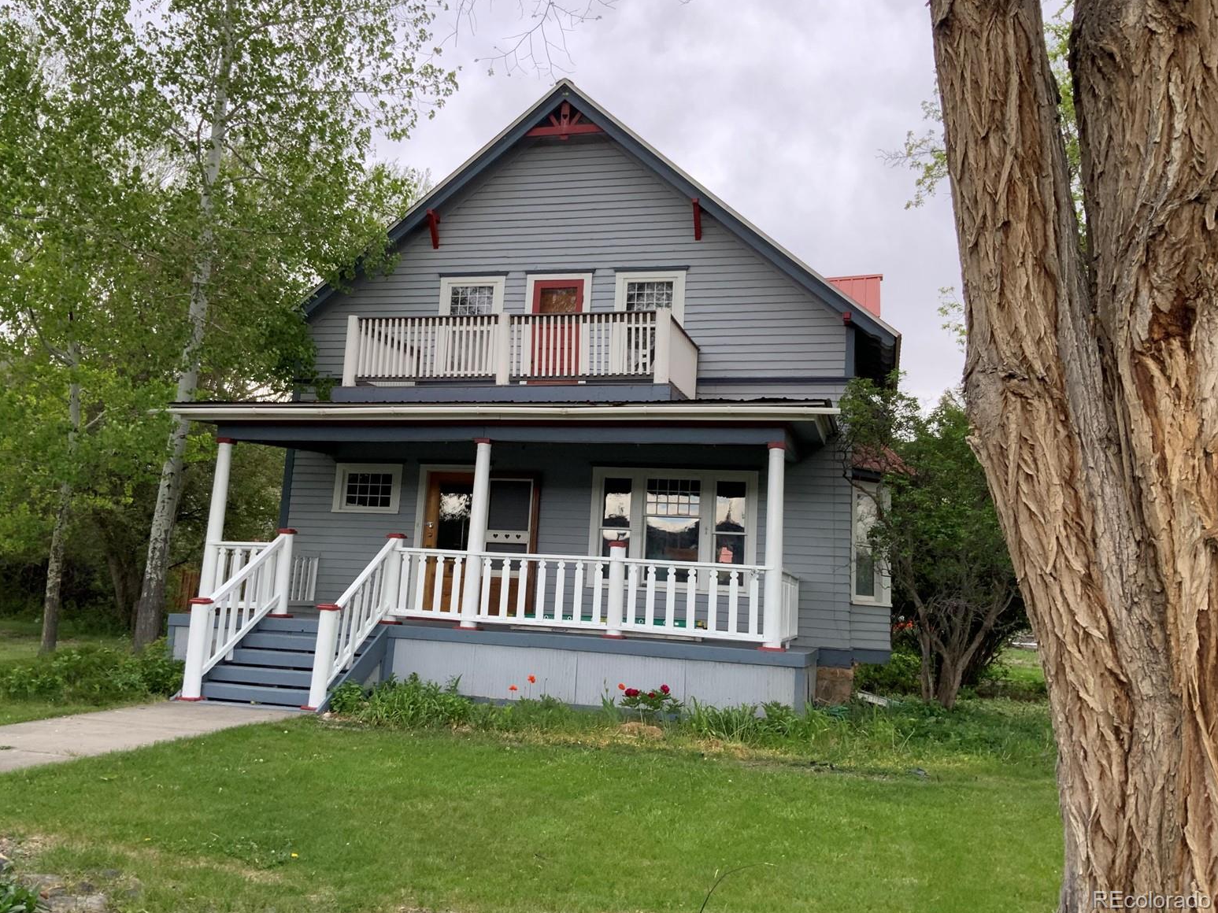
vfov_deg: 46.8
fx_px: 1055
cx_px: 590
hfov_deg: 60.0
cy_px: 444
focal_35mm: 30
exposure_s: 1/120
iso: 25
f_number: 1.8
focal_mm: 3
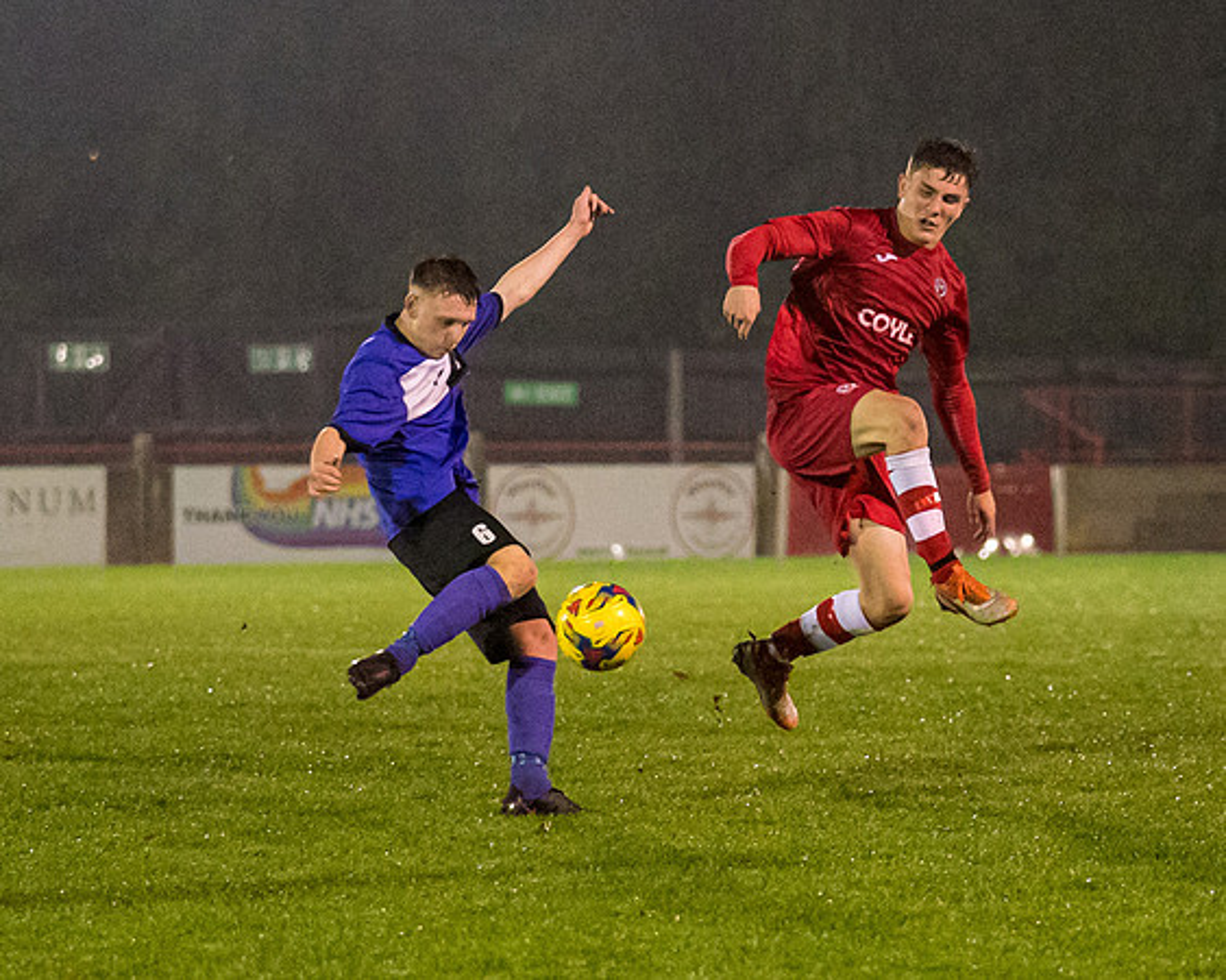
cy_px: 699
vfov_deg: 6.2
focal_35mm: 249
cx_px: 740
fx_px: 9046
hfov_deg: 7.8
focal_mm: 99
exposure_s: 1/1000
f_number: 2.8
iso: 6400
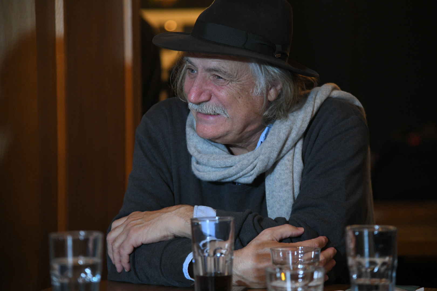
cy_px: 146
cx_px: 218
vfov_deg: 11.4
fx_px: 1457
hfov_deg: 17.1
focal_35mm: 120
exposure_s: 1/125
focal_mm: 120
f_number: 4
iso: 5000
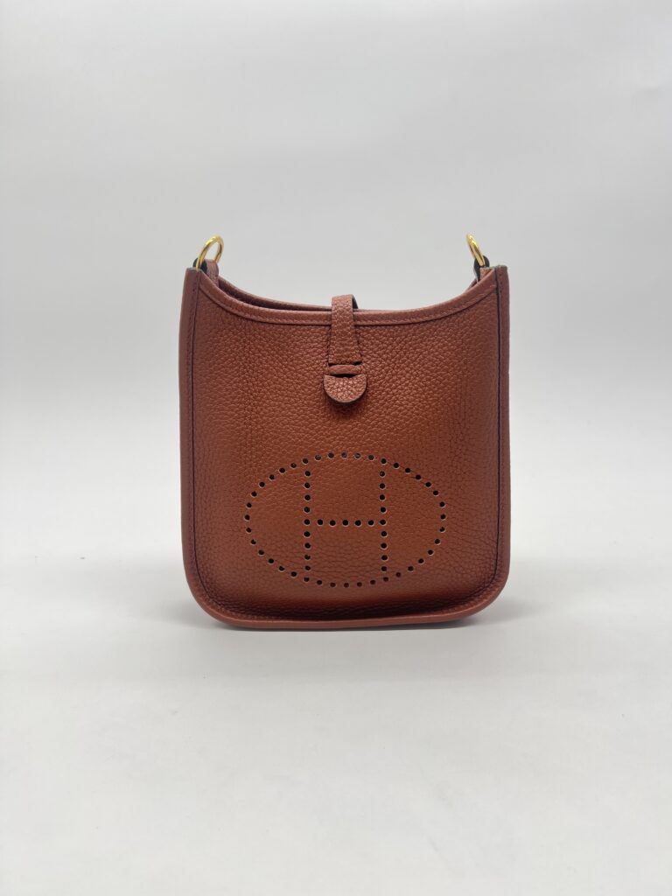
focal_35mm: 26
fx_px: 673
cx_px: 336
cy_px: 448
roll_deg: +0.9
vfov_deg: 67.3
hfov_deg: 53.1
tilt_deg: -12.2
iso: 32
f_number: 1.5
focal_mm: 5.7
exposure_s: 1/128
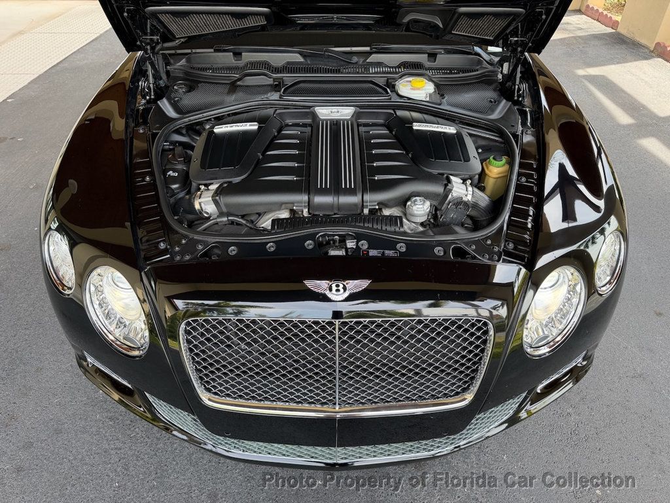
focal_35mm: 24
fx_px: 465
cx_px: 335
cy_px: 252
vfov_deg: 56.8
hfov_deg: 71.6
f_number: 1.78
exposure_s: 1/230
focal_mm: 6.76
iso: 80
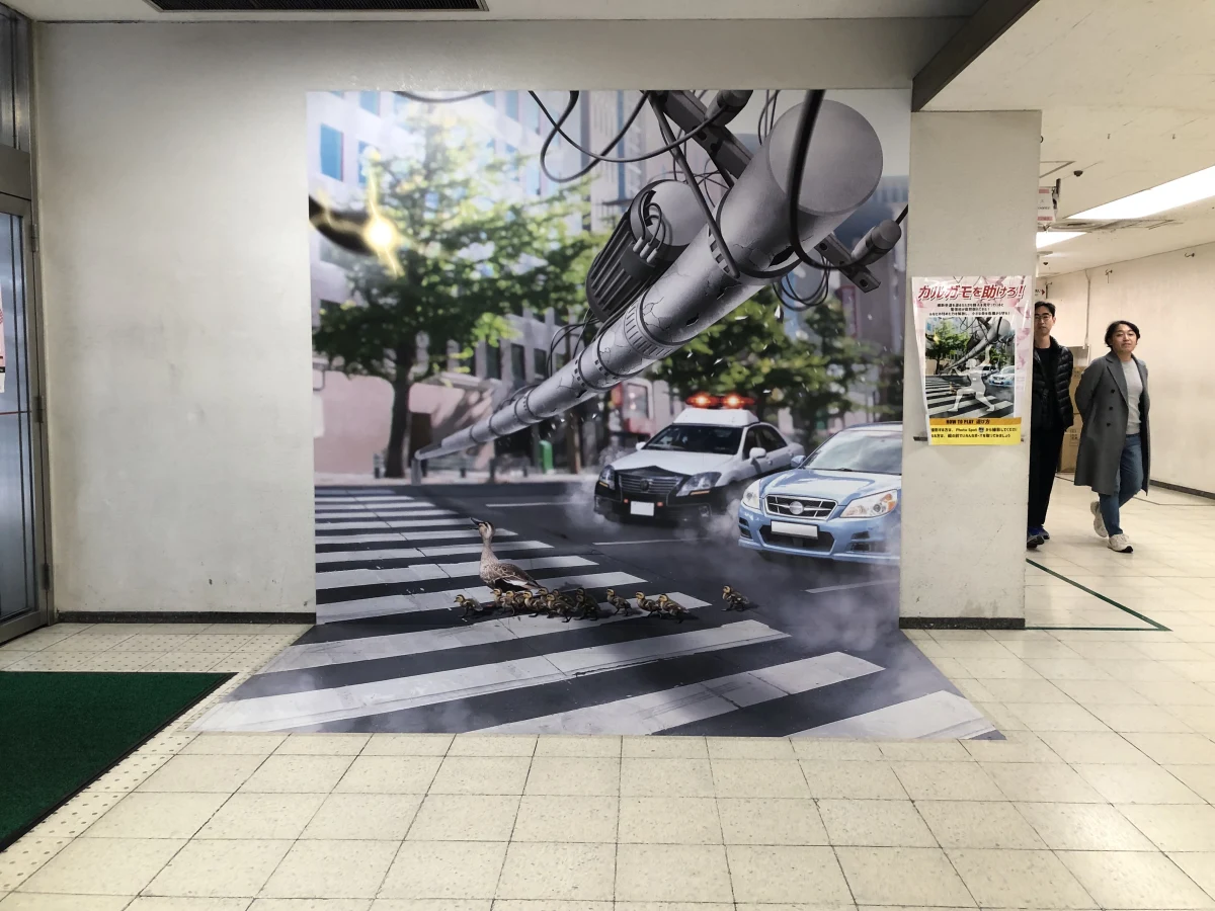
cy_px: 456
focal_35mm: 28
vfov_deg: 49.7
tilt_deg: -4.3
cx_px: 608
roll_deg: +0.3
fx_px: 983
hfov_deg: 63.4
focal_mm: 4
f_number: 1.8
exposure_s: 1/30
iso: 40
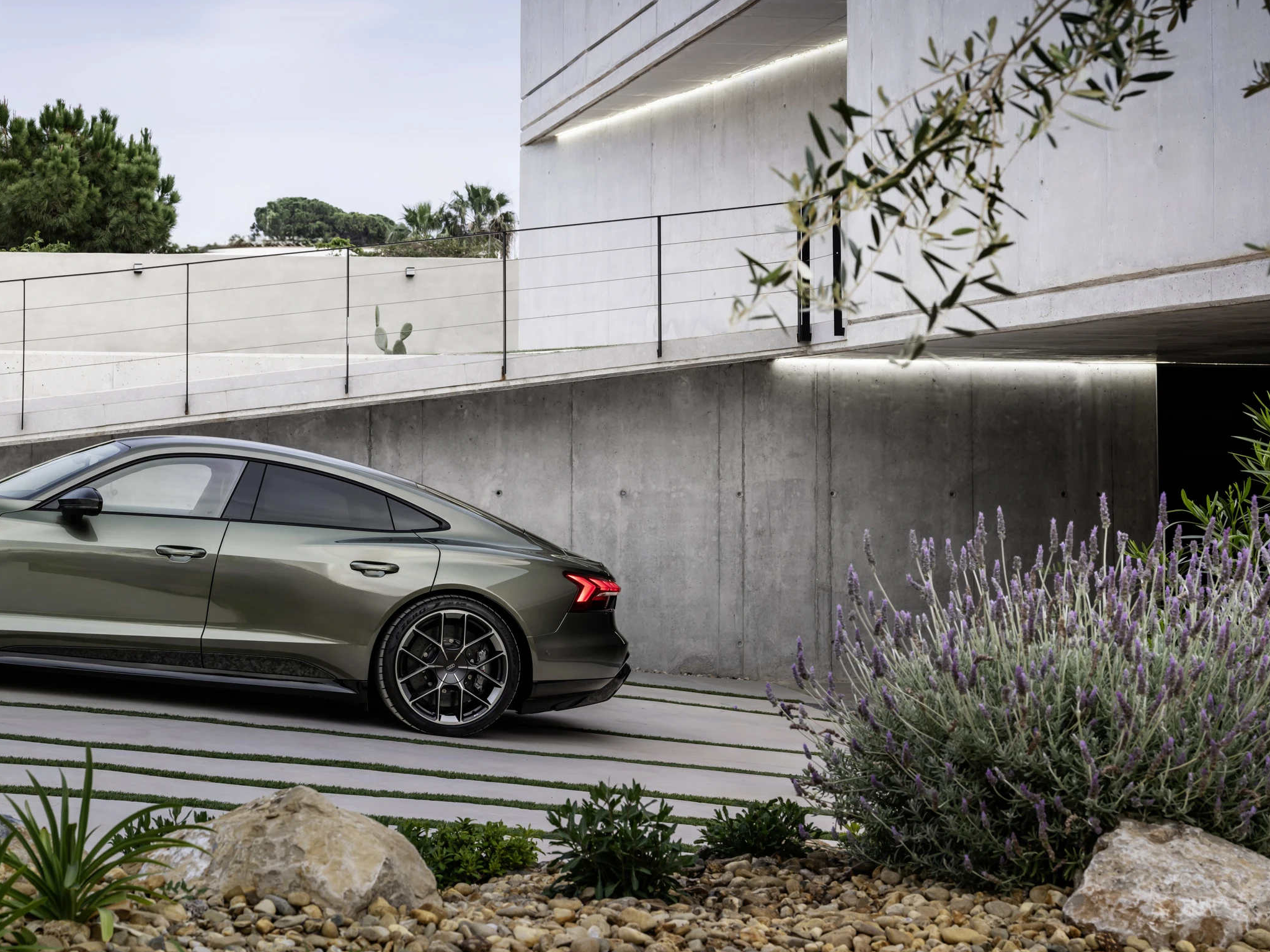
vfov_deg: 23.2
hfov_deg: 30.3
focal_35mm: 63
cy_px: 344
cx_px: 357
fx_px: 2311
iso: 200
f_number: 8
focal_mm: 54.1
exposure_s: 1/10
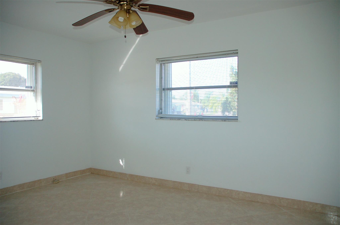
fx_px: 255
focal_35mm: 27
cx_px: 170
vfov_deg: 47.7
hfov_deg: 67.5
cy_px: 112
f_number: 3.5
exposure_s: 1/400
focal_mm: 18
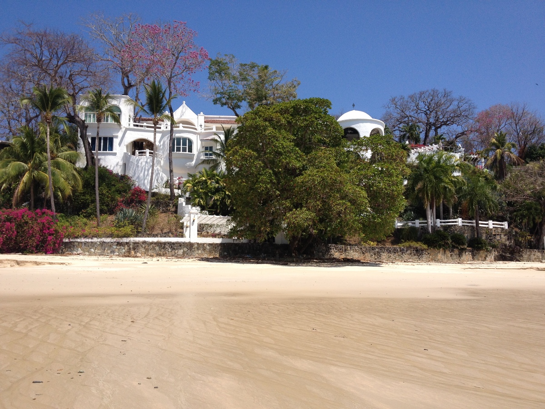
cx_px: 272
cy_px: 204
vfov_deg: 40.7
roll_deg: +0.5
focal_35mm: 35
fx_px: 551
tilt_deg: +6.4
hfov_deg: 52.6
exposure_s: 1/2513
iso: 50
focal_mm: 4.28
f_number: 2.4
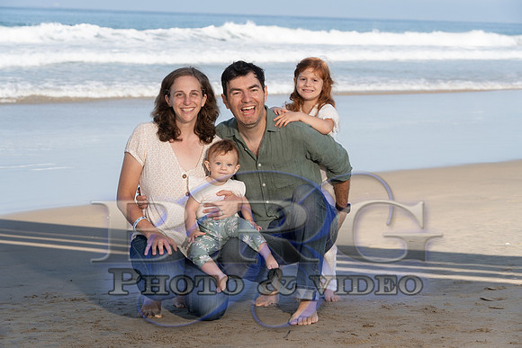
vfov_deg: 14.0
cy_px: 174
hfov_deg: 20.8
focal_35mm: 98
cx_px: 261
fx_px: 1421
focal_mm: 98
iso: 160
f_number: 7.1
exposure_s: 1/250
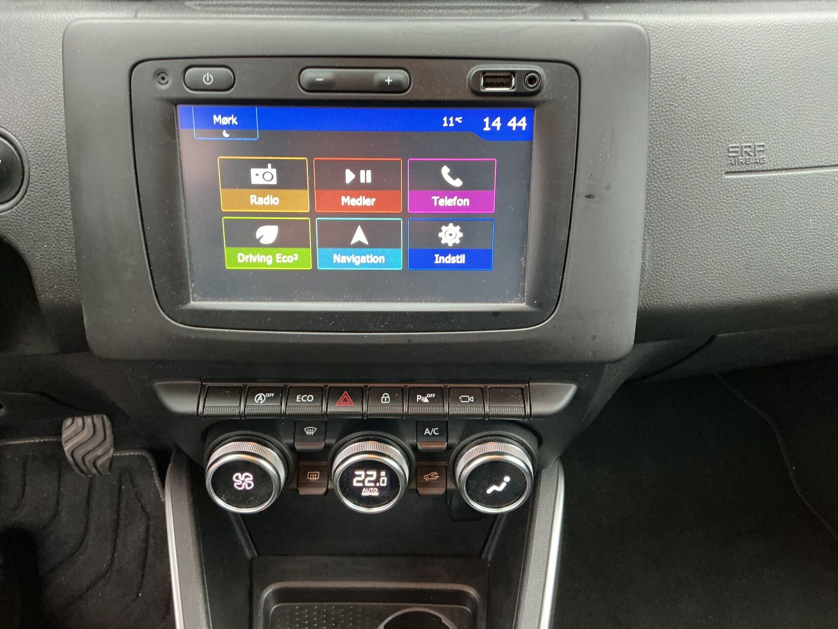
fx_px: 702
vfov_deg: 48.2
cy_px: 314
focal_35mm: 29
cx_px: 419
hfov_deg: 61.7
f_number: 1.8
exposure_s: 1/40
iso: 250
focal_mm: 3
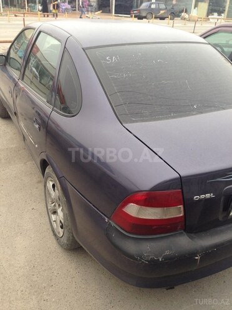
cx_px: 116
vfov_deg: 55.4
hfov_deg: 42.9
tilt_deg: -27.4
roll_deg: -3.3
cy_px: 155
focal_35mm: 33
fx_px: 295
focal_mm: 4.12
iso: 64
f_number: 2.4
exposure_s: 1/120
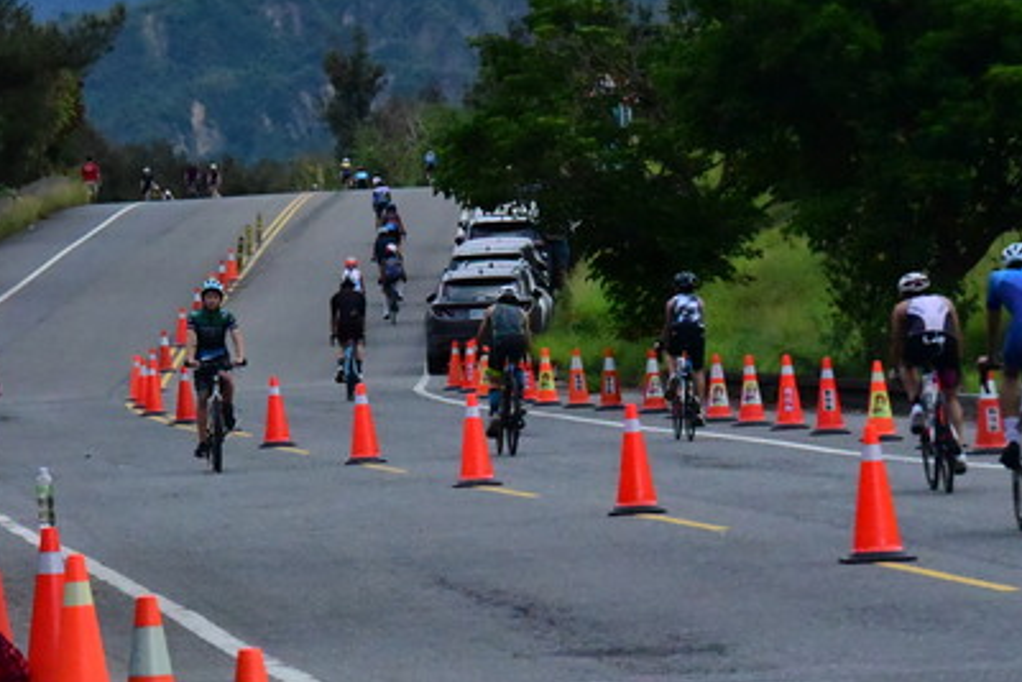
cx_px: 202
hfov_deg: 7.3
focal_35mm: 283
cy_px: 333
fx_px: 8037
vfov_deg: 4.9
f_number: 13
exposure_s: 1/4000
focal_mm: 145
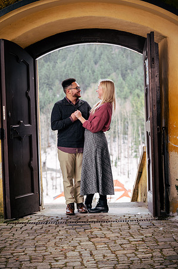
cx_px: 89
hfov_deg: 15.2
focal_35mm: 90
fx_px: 669
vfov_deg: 22.6
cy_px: 134
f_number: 5
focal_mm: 90
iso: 250
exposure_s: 1/80
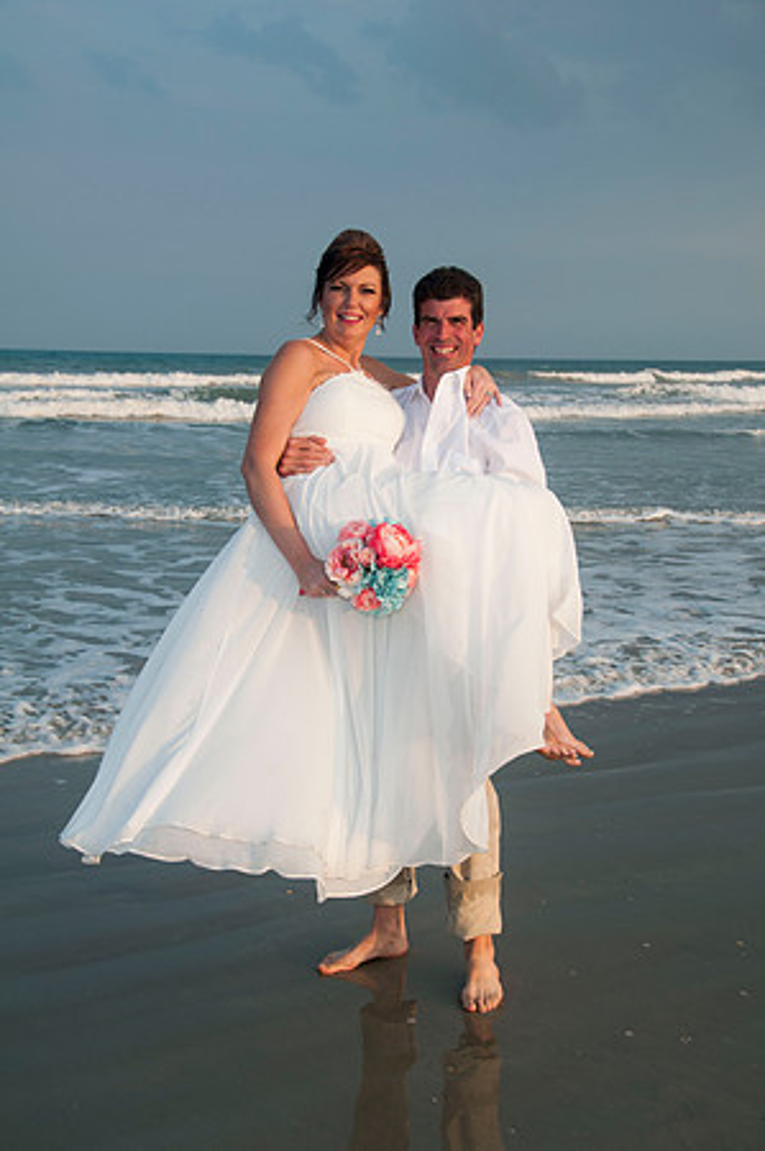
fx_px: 1533
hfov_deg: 28.0
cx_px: 382
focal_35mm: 48
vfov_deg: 41.2
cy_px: 576
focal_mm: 32
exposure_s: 1/250
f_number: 5.6
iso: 100
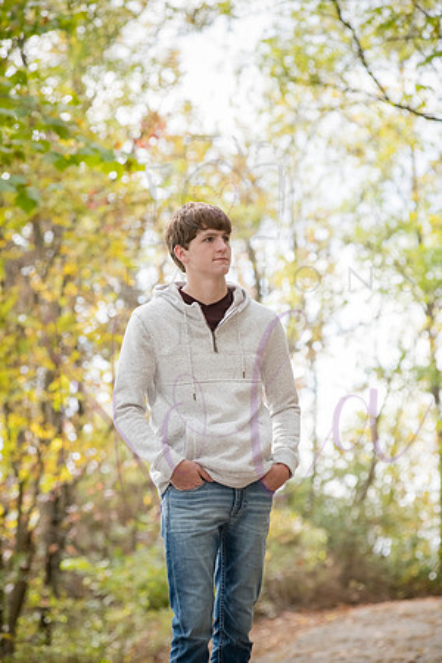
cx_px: 221
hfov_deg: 9.5
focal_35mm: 145
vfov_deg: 14.2
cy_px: 332
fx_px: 2670
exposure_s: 1/640
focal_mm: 145
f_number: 5
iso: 800
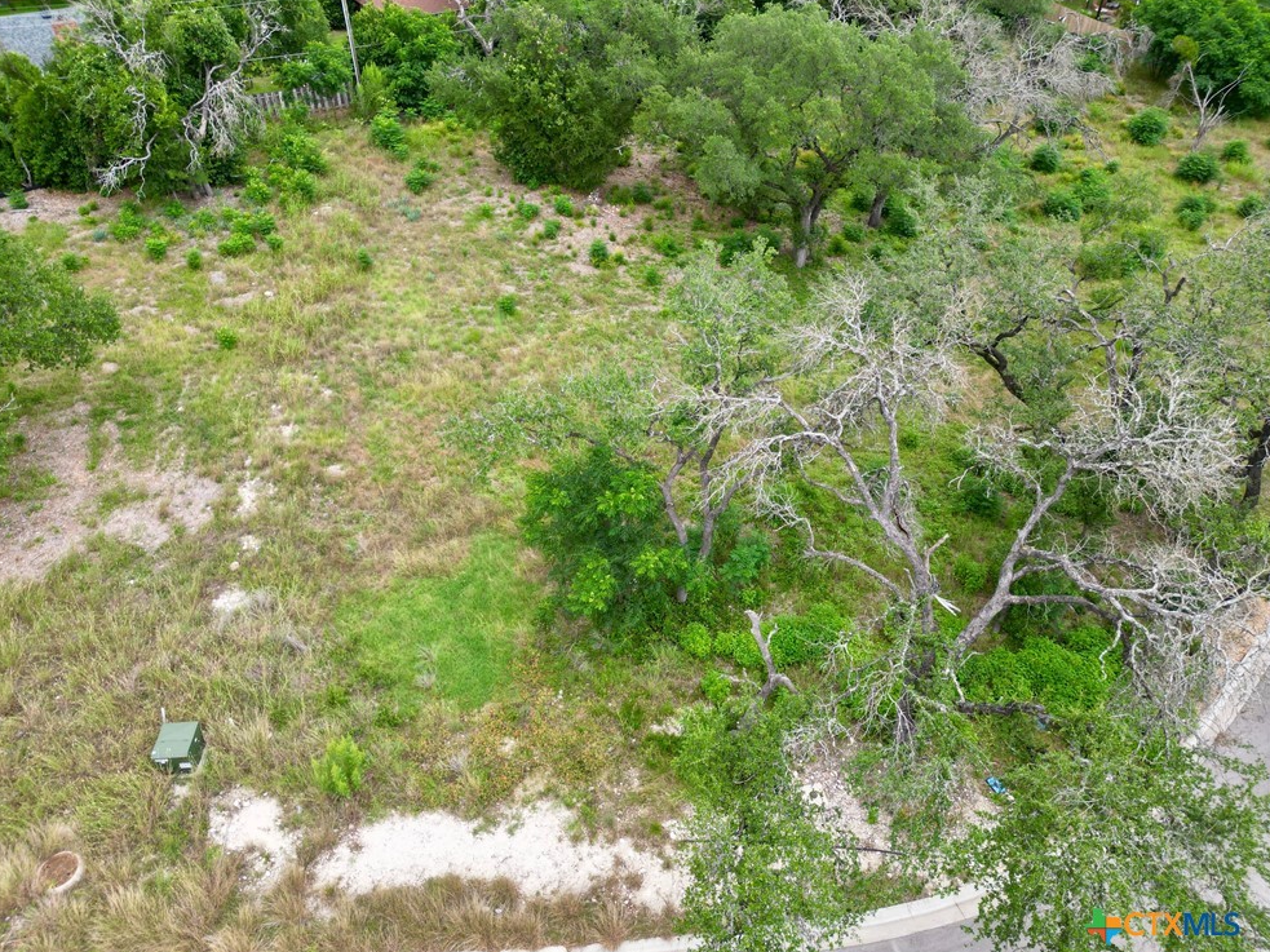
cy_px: 475
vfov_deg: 54.9
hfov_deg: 69.4
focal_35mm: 25
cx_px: 610
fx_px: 917
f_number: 1.7
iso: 100
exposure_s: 1/725
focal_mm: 6.72
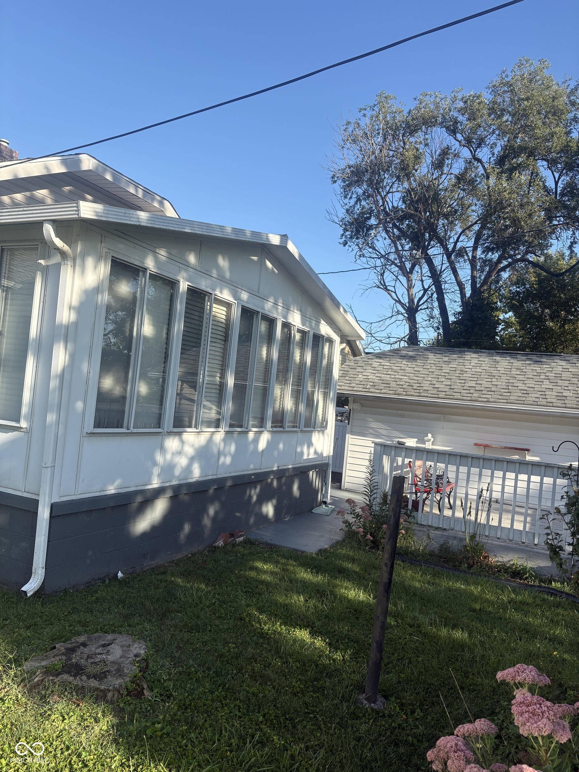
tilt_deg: +1.8
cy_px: 386
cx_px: 290
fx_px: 580
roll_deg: -5.8
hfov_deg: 53.1
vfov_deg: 67.3
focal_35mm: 26
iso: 50
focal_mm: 5.96
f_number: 1.6
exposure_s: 1/1311
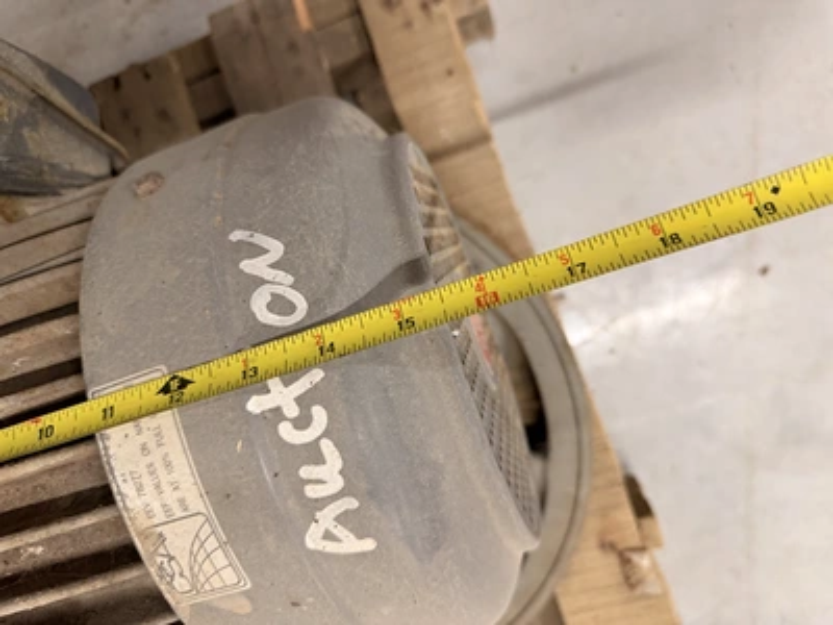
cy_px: 312
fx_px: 578
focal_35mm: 24
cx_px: 416
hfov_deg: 71.6
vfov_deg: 56.8
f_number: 1.78
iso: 320
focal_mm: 6.76
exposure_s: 1/60
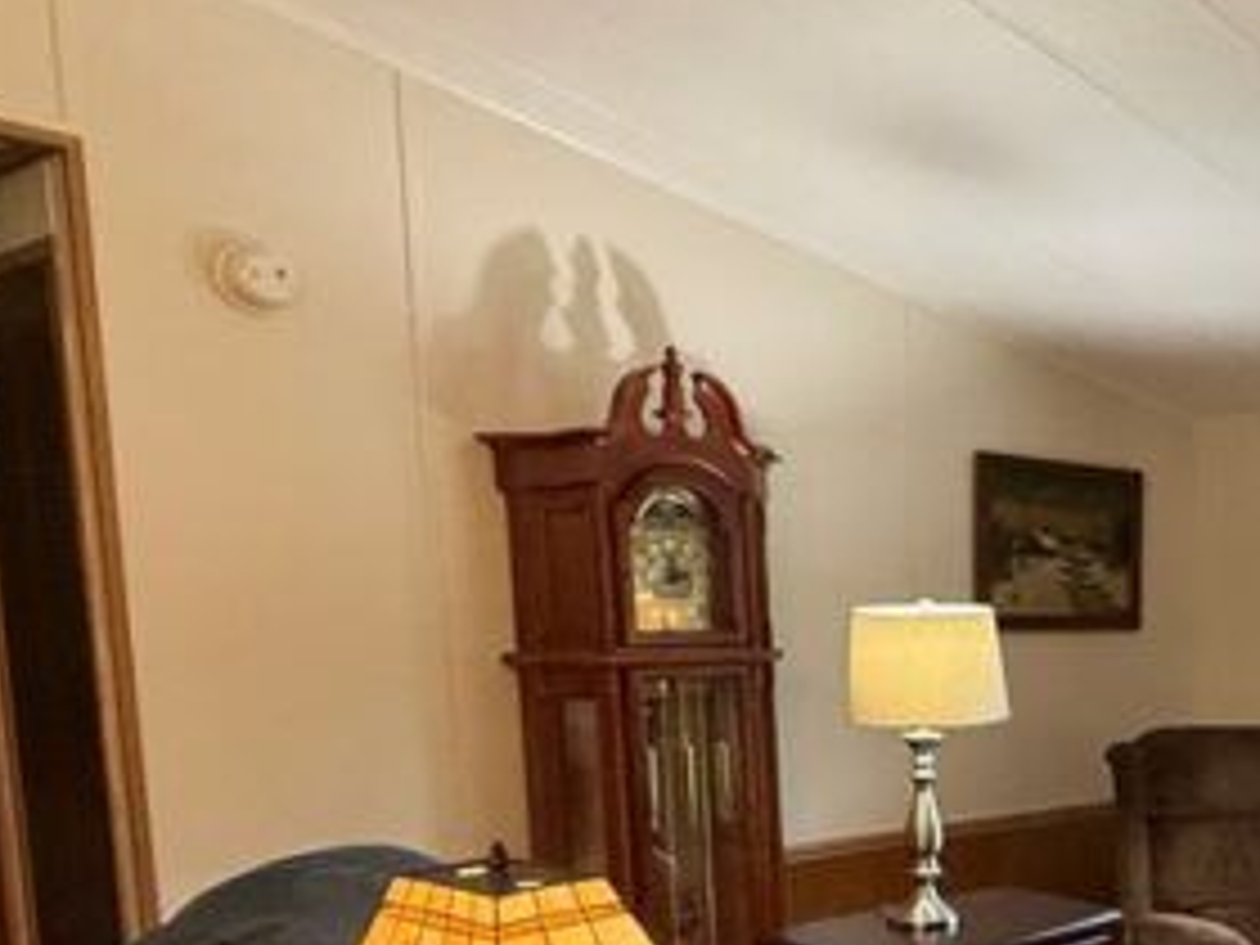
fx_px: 1456
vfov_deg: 34.5
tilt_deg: -7.3
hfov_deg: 36.9
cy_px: 792
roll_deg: -0.8
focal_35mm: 40
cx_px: 1480
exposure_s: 1/60
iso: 500
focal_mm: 2.22
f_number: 2.2
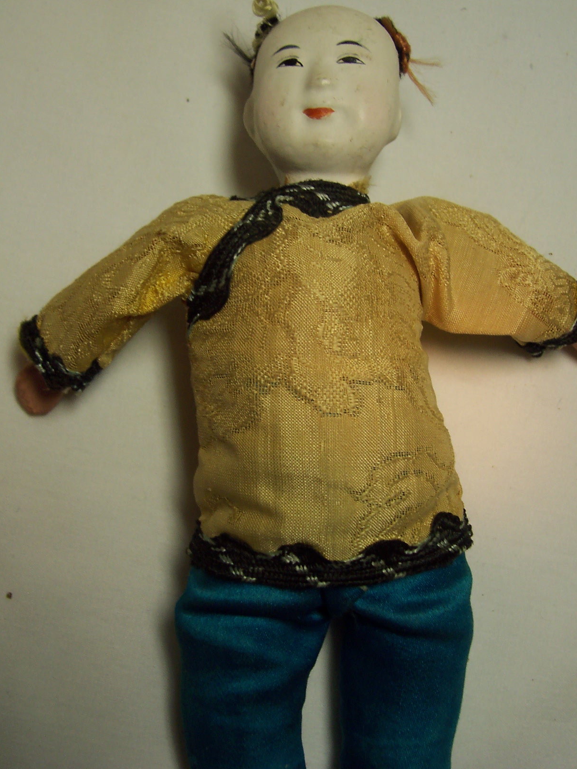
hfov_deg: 37.7
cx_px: 294
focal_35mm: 38
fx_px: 845
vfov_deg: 49.0
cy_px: 377
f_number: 2.8
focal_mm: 5.6
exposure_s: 1/60
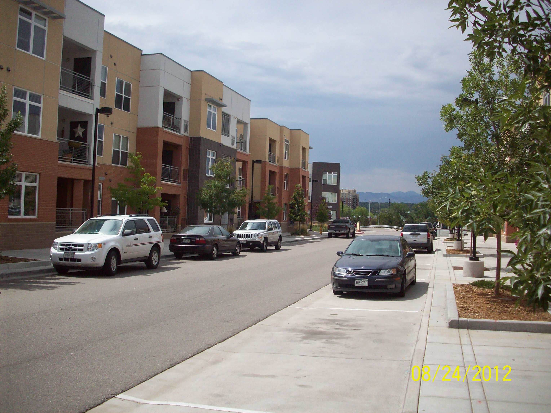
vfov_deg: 38.7
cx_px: 276
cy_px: 206
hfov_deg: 50.1
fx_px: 589
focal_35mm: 37
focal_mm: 6.2
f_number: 5.6
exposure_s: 1/559
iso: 80
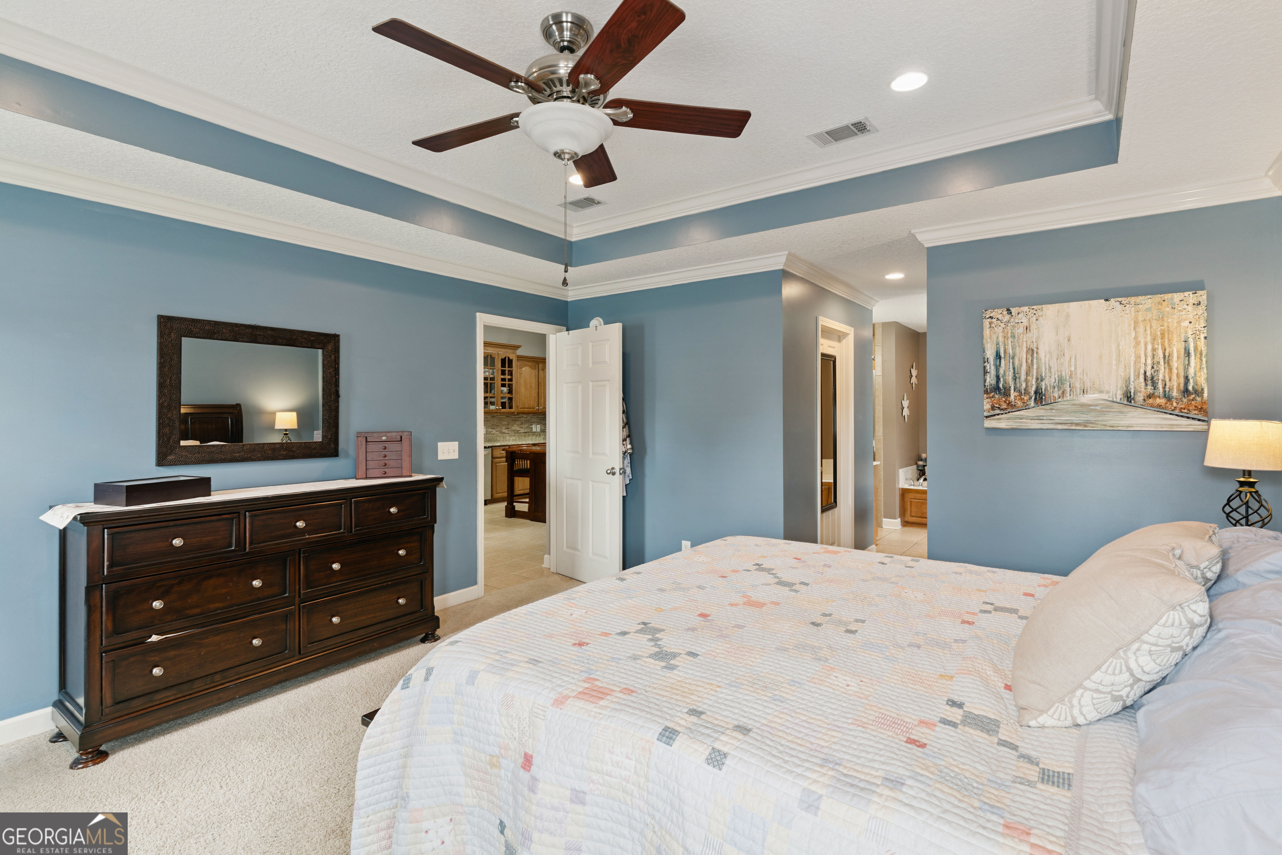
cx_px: 641
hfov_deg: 93.3
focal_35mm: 17
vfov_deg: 70.5
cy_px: 428
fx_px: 605
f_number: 8
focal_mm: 17
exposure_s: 1/8
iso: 250
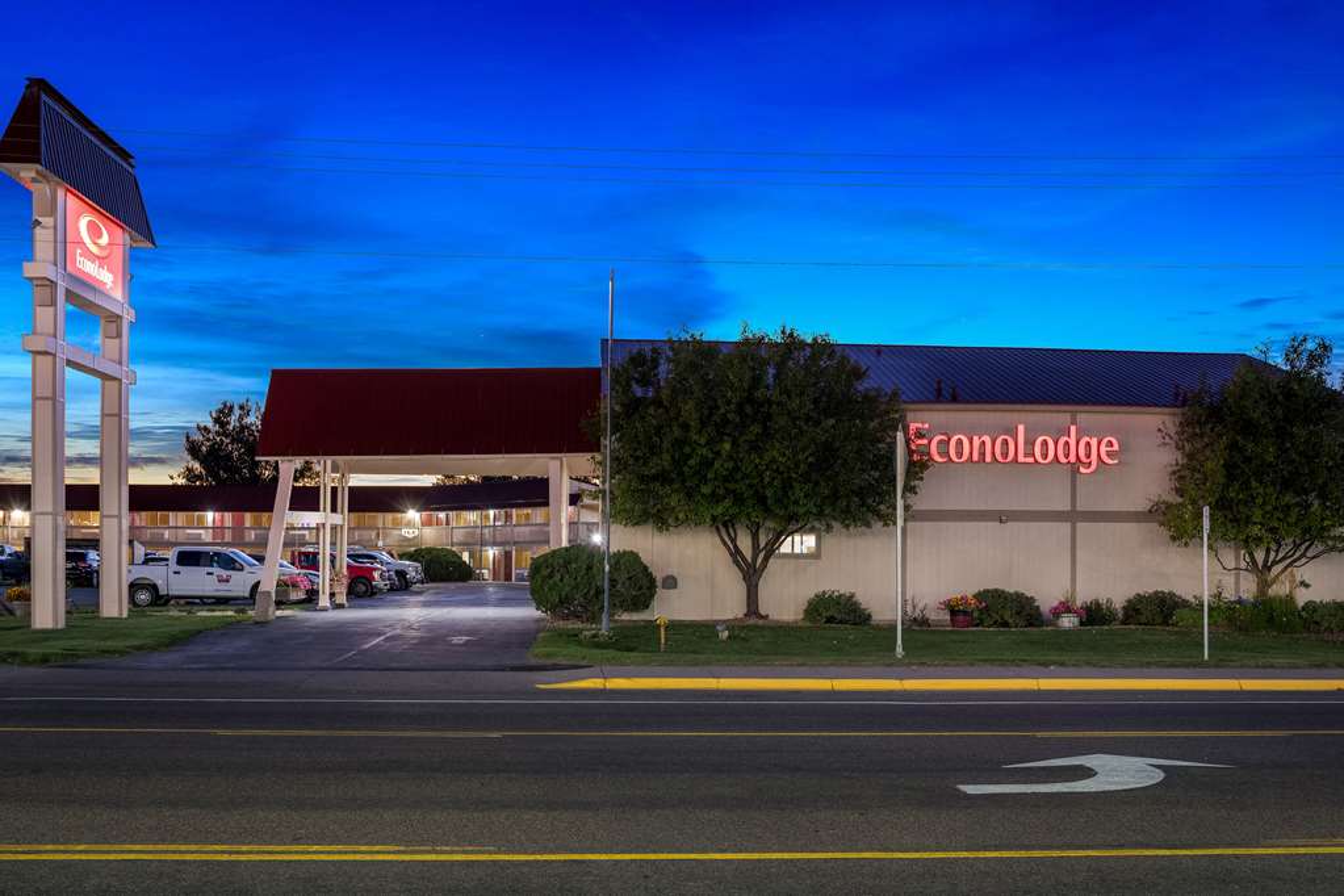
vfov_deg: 45.0
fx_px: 1083
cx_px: 672
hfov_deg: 63.7
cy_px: 448
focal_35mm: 29
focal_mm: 29
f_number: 5
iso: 1000
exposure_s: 1/3
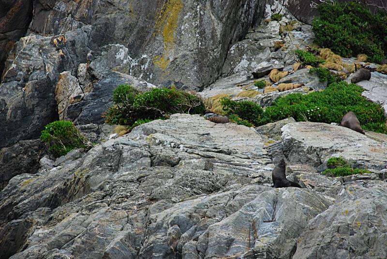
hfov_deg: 10.1
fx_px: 2180
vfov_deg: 6.8
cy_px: 130
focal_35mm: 202
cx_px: 194
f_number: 6.3
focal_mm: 135
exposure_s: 1/200
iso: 400
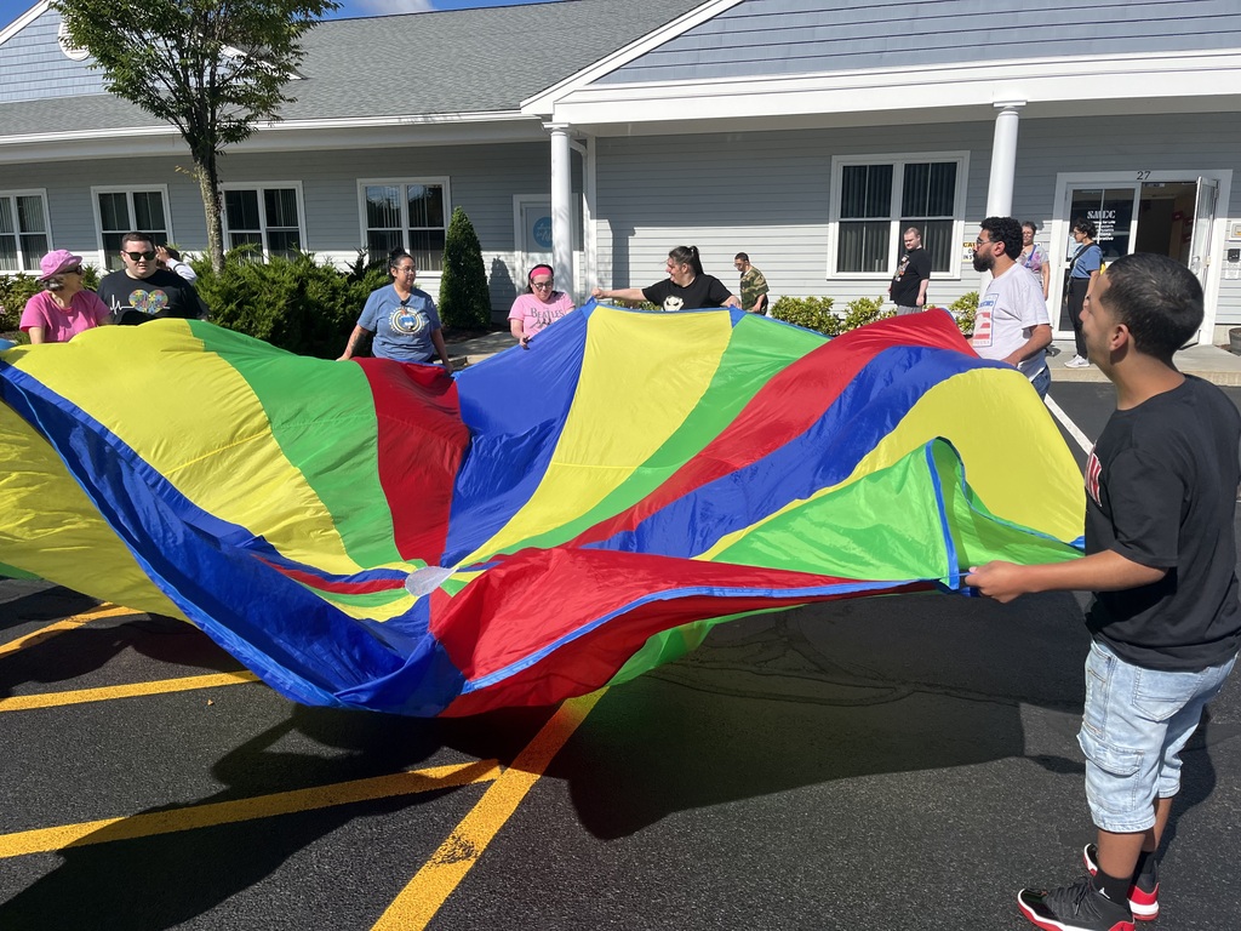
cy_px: 466
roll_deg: +0.4
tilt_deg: -14.2
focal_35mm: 26
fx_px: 932
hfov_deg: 67.3
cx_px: 620
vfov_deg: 53.1
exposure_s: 1/4854
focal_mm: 5.1
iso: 50
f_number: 1.6
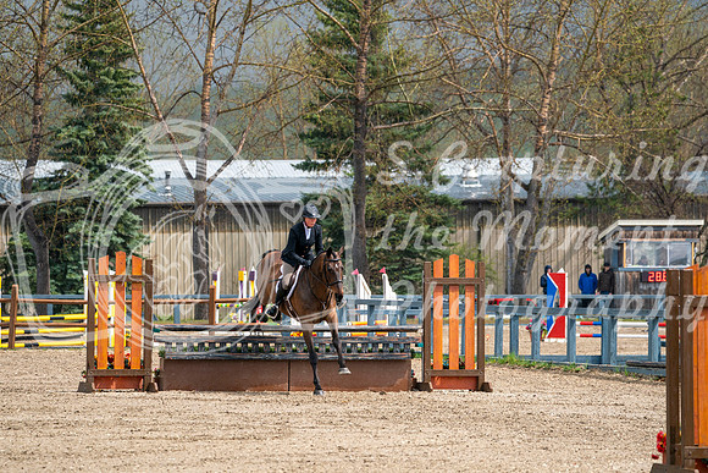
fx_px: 4505
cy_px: 236
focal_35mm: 229
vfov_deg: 6.0
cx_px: 354
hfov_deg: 9.0
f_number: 5.6
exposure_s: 1/1250
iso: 500
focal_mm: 229
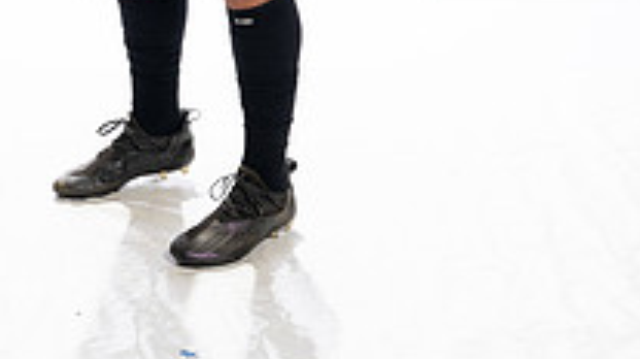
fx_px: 1933
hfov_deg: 18.7
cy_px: -316
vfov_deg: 10.0
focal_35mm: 114
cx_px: 189
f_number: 8
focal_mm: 50
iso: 800
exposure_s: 1/250
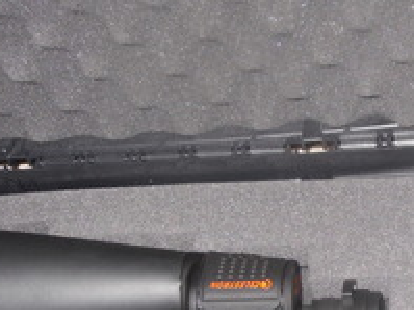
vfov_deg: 16.7
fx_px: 1052
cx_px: 389
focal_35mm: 88
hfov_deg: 21.7
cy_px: 224
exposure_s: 1/45
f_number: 3.5
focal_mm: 6.3
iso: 100
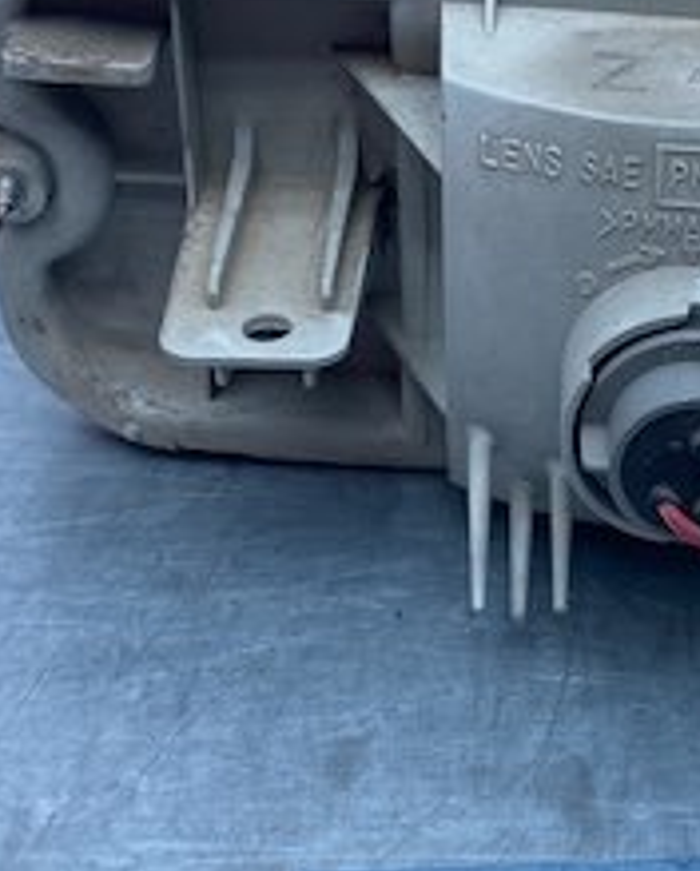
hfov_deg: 20.3
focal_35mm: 74
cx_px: 656
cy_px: 573
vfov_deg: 25.6
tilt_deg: -32.7
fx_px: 1911
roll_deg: -2.5
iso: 32
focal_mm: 4.25
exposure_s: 1/640
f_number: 1.8
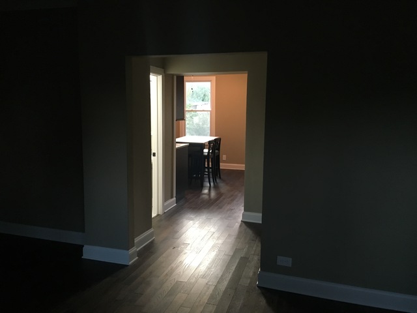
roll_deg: -0.2
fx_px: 349
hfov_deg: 61.7
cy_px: 156
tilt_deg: -8.6
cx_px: 208
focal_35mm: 29
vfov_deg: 48.2
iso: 200
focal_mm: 4.15
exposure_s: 1/15
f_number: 2.2
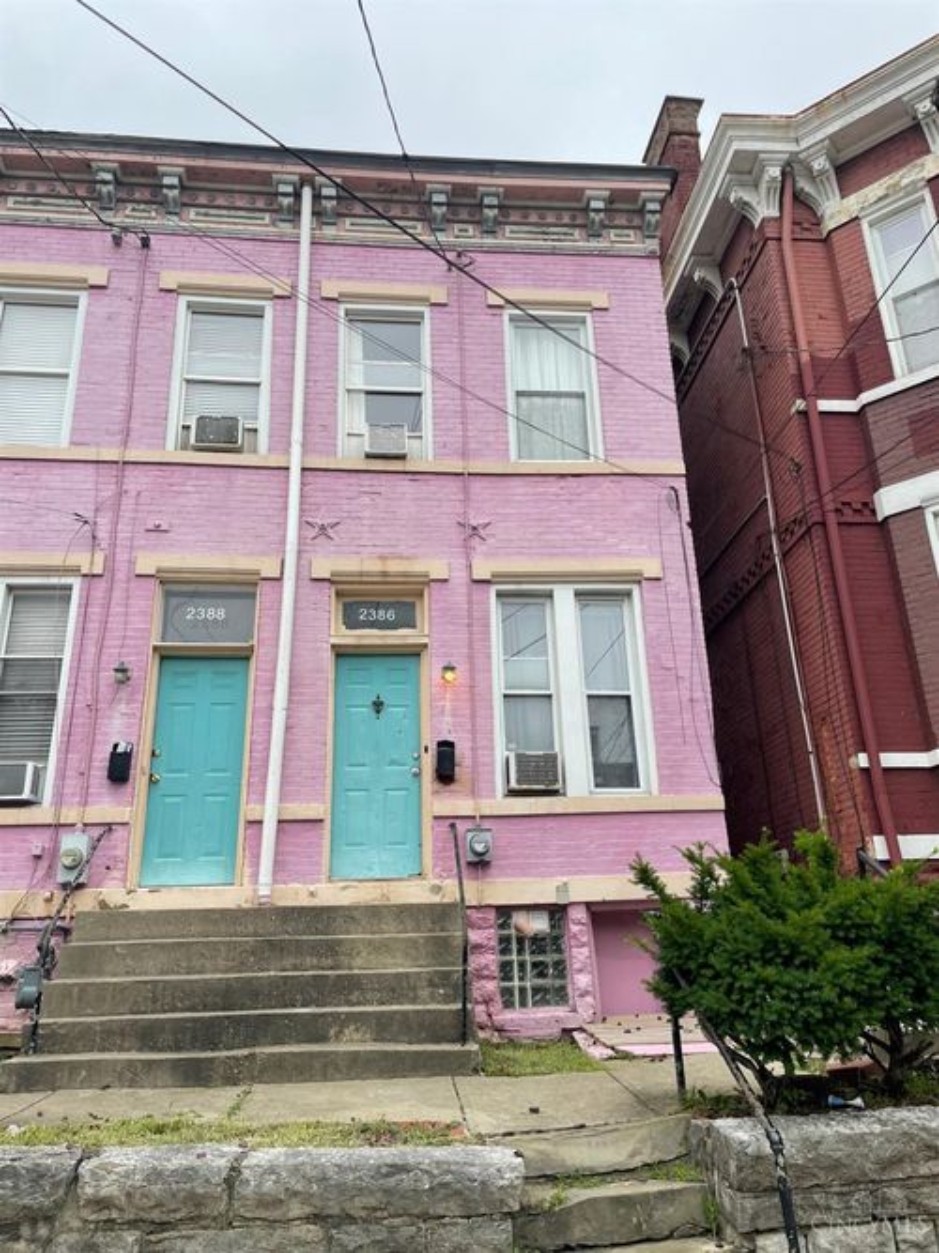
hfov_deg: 53.0
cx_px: 470
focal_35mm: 26
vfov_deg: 67.3
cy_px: 626
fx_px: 941
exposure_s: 1/255
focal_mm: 4.2
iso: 32
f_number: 1.6
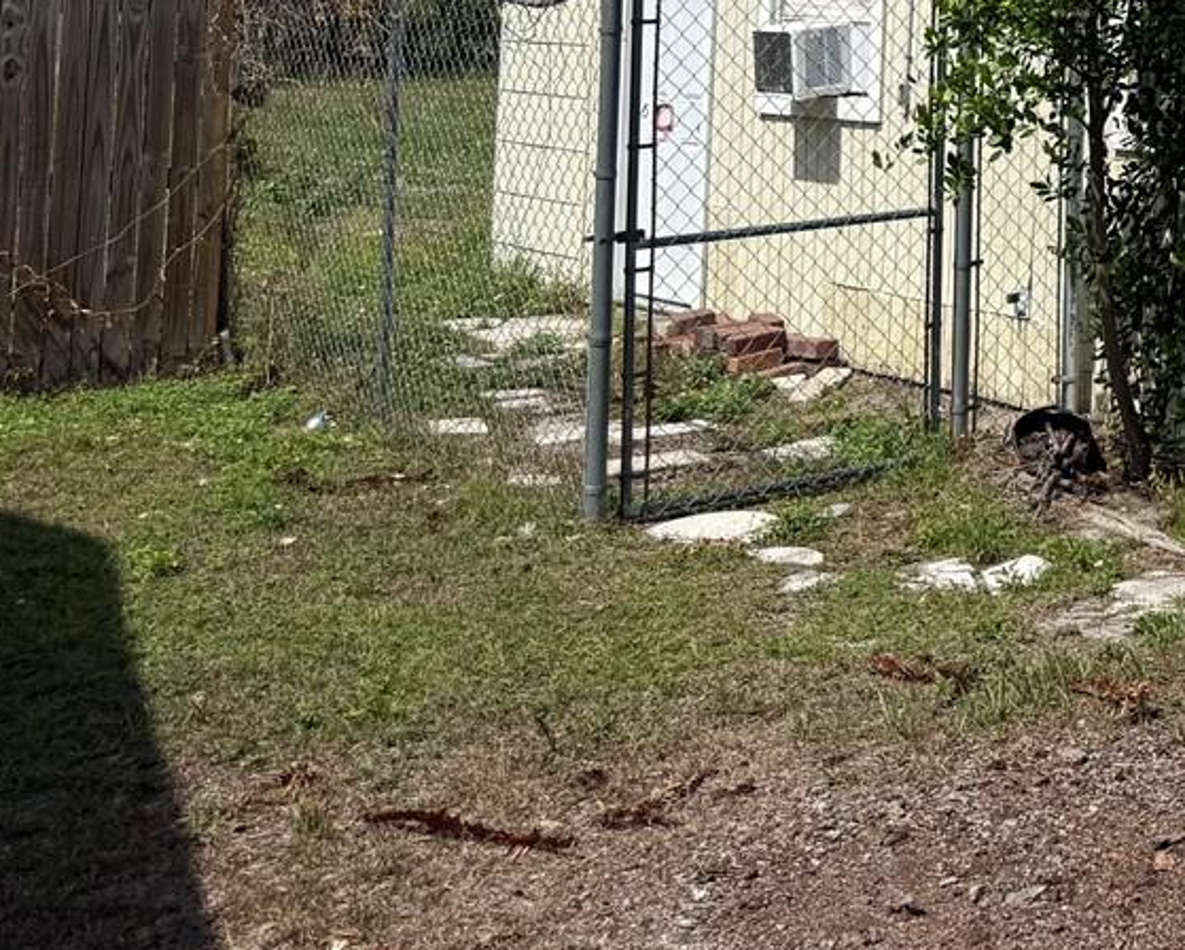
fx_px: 2351
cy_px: -295
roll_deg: -1.0
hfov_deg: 23.6
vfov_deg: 20.7
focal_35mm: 67
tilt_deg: +7.2
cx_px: 1681
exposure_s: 1/4405
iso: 80
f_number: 1.78
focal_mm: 6.76
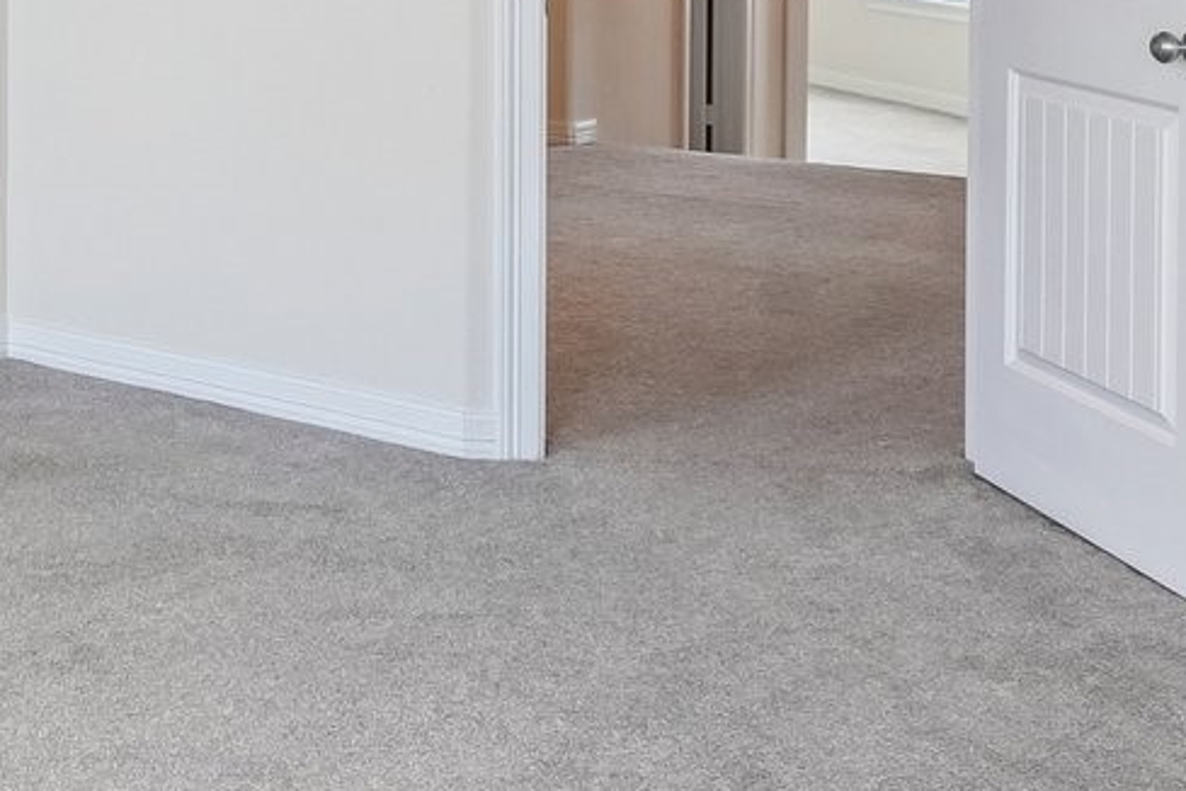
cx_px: -839
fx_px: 2207
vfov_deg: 19.1
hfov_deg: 21.7
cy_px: -166
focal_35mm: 67
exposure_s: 1/20
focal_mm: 16
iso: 400
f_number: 8
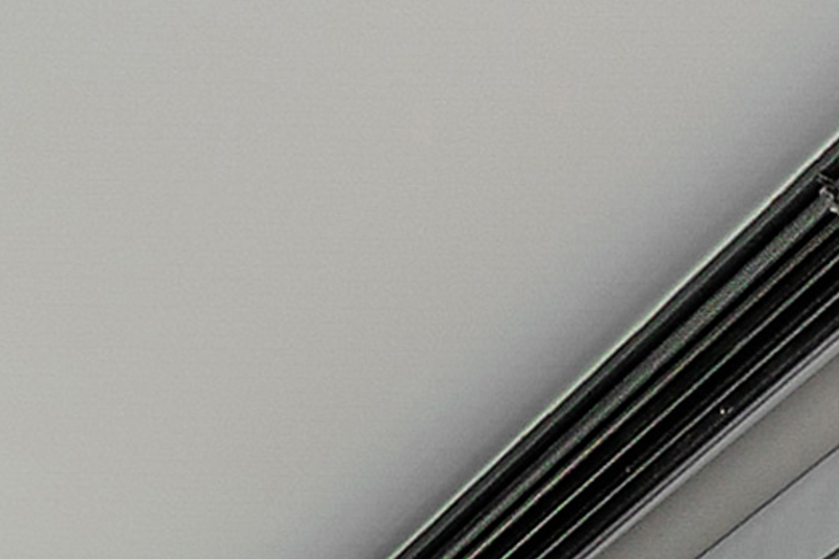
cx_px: 1533
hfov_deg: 14.2
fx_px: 2959
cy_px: 2041
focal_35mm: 127
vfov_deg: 8.0
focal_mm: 16
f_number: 11
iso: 400
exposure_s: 1/80
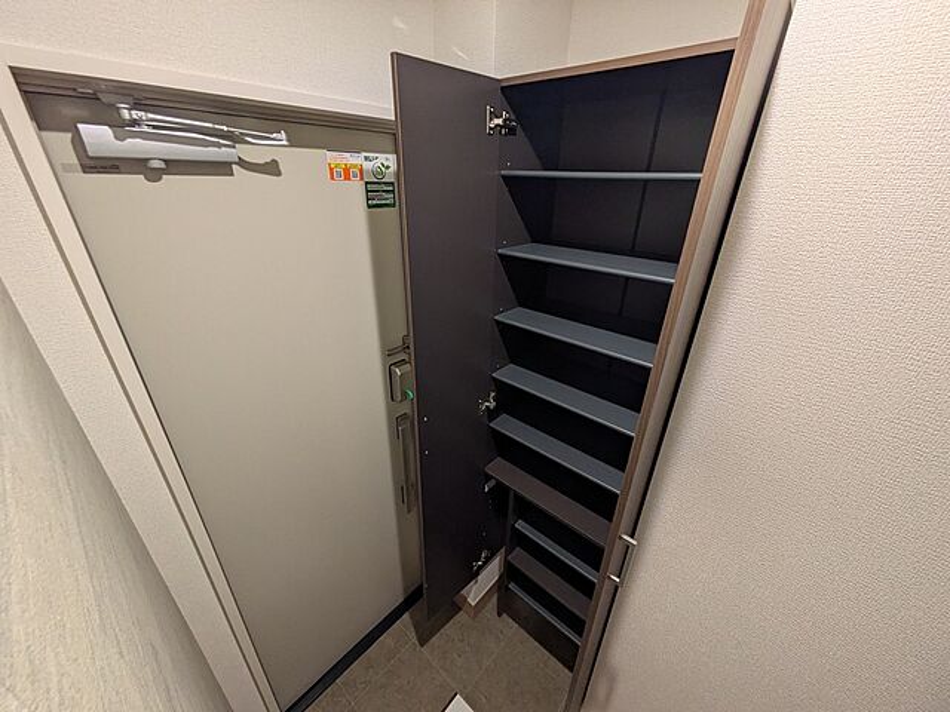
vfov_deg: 85.7
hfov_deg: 102.1
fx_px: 384
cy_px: 356
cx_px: 475
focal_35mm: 14
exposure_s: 1/40
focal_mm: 1.83
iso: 200
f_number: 2.2
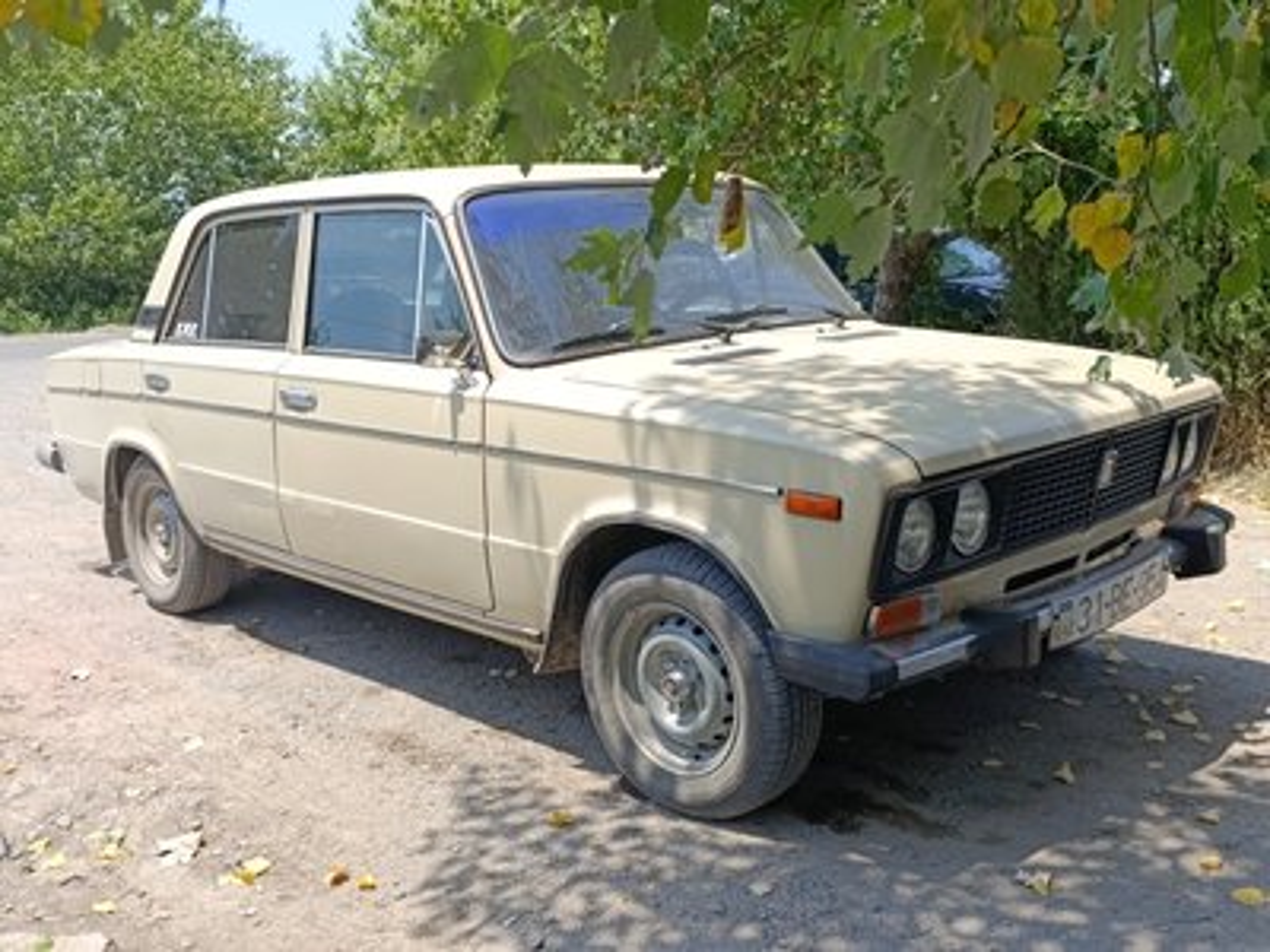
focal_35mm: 35
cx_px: 635
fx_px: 1284
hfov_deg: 52.6
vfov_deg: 40.7
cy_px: 476
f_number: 1.6
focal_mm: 6.14
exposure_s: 1/407
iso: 50
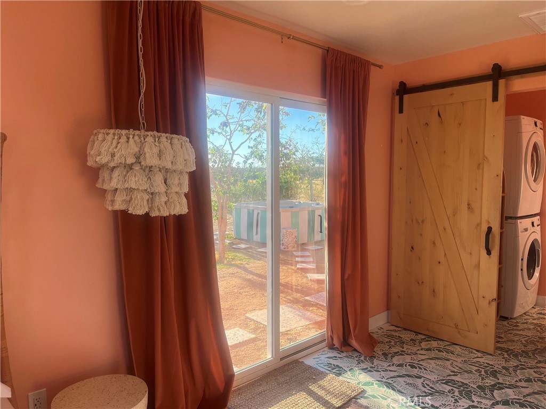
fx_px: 410
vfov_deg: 53.1
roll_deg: -1.2
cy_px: 204
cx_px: 273
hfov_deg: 67.3
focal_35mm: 26
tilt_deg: -3.2
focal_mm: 5.1
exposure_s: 1/463
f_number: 1.6
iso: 50
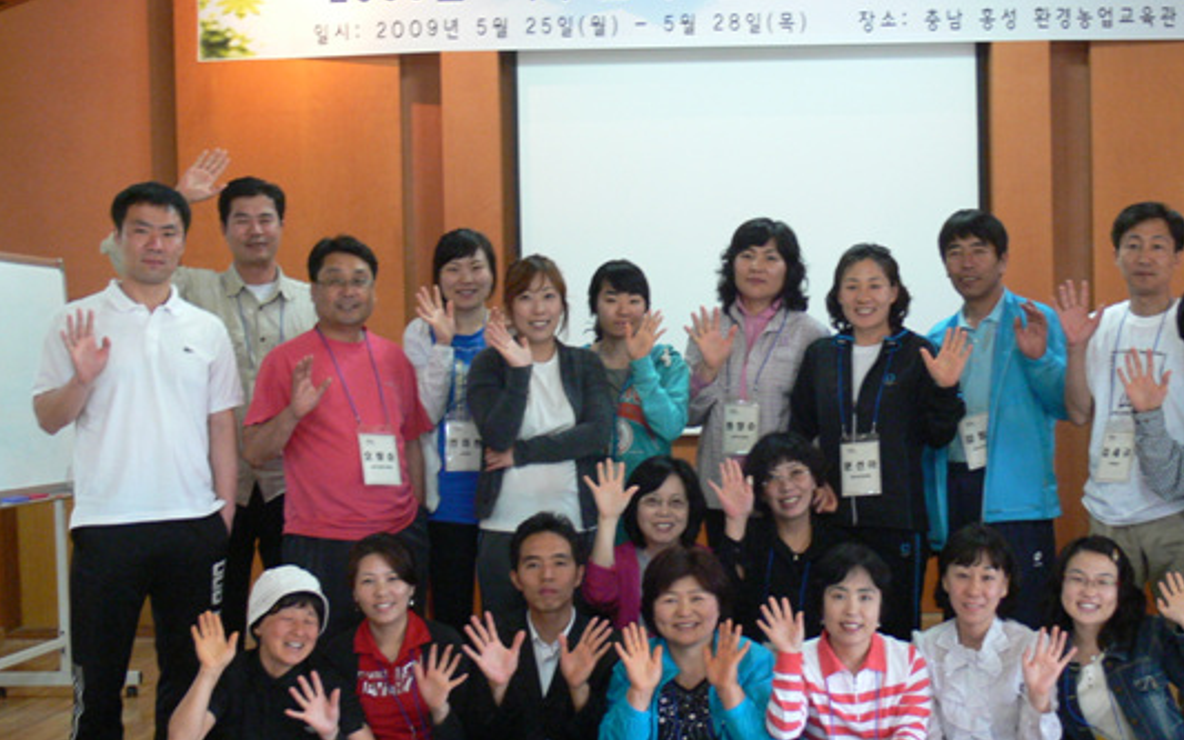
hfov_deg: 36.2
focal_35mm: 56
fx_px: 1807
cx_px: 704
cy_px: 440
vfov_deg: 23.1
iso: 200
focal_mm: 9.3
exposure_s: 1/10
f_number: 3.2
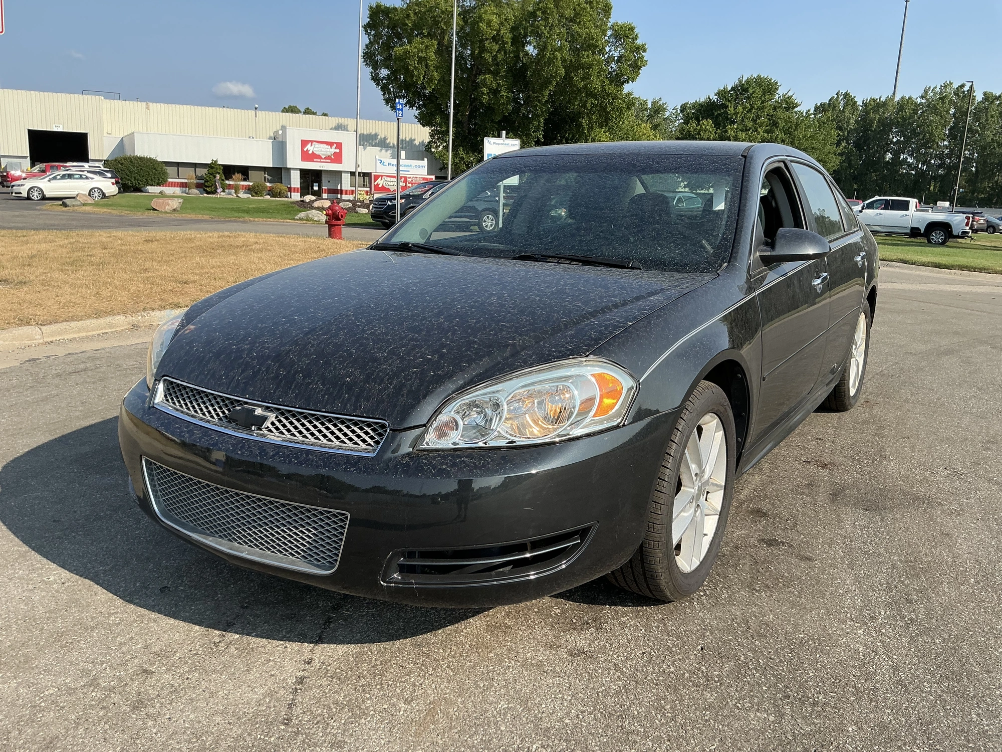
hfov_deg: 63.4
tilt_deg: -10.9
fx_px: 810
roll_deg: -1.8
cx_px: 501
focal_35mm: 28
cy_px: 376
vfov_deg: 49.7
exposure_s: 1/1035
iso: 25
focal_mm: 3
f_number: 1.8
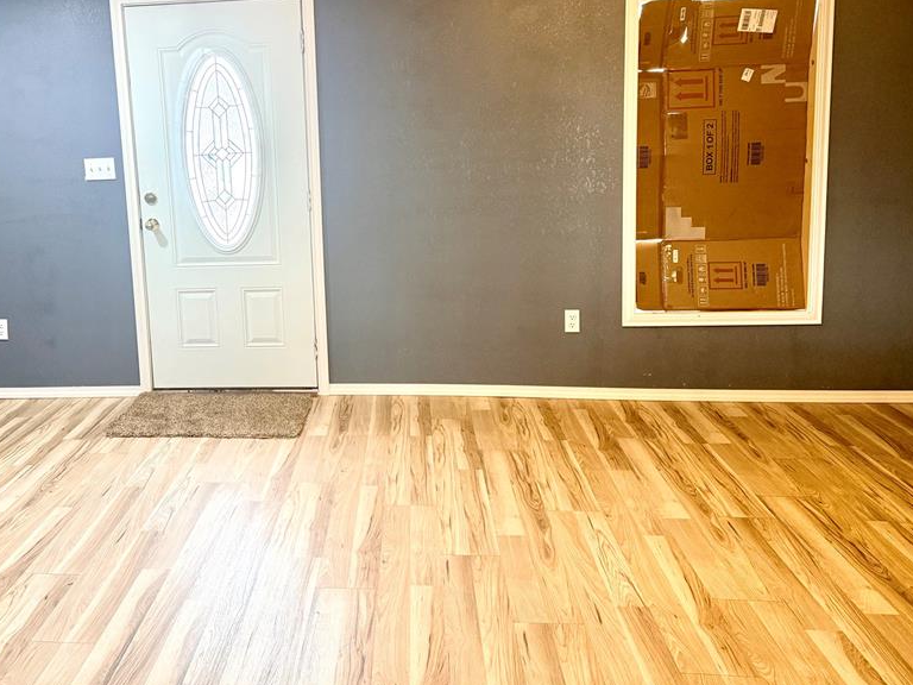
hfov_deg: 55.7
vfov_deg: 43.7
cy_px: 244
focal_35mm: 32
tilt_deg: -6.8
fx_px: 844
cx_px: 310
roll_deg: +2.7
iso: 320
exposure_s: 1/120
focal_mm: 6.76
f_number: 1.78
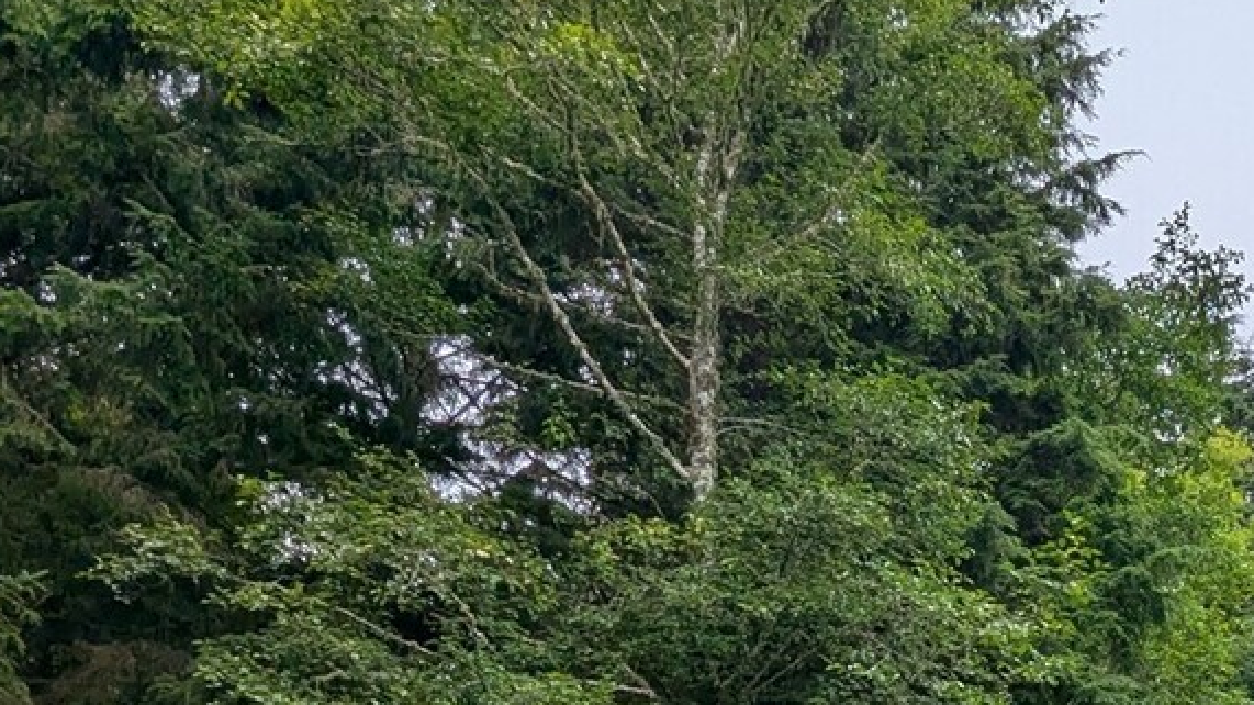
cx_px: 1078
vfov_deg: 22.7
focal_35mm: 44
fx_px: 1463
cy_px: 1022
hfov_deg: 43.2
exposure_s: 1/1475
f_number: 2.2
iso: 33
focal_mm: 2.35
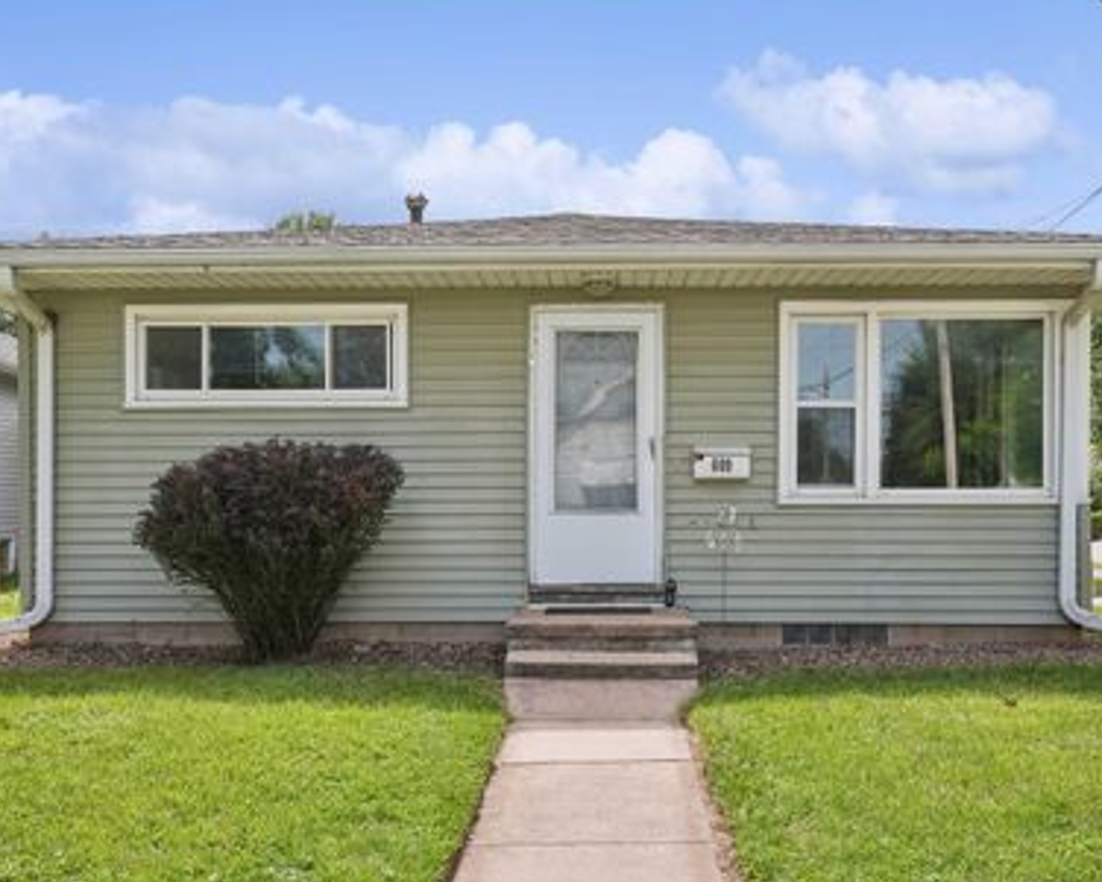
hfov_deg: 51.5
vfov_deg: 42.2
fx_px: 1142
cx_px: 577
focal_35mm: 35
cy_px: 451
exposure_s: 1/640
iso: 400
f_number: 9
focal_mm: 28
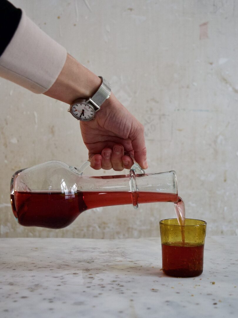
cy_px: 159
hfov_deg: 27.0
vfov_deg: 35.5
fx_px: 495
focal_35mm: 54
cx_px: 119
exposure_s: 1/60
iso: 800
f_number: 3.6
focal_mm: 27
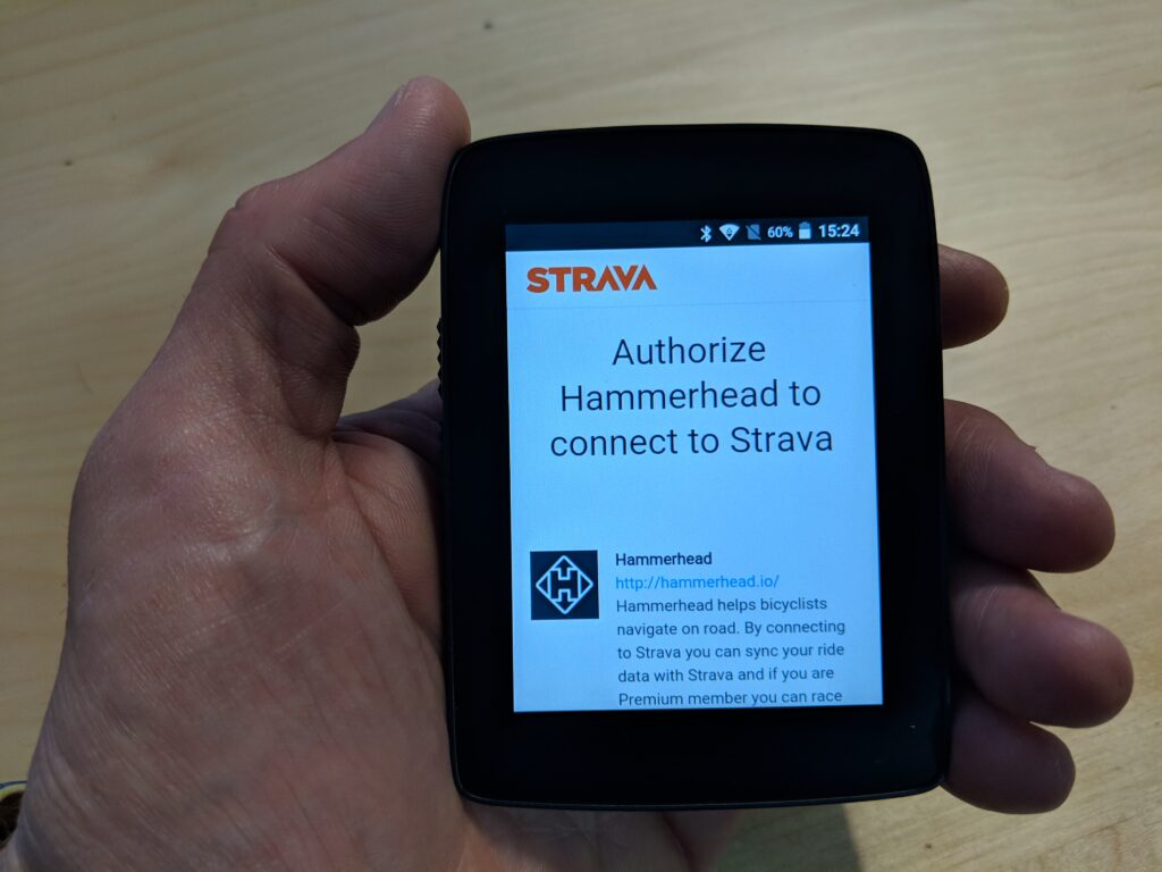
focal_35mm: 27
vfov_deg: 51.4
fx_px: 906
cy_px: 436
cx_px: 581
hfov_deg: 65.3
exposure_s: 1/108
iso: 67
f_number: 1.8
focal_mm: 4.44
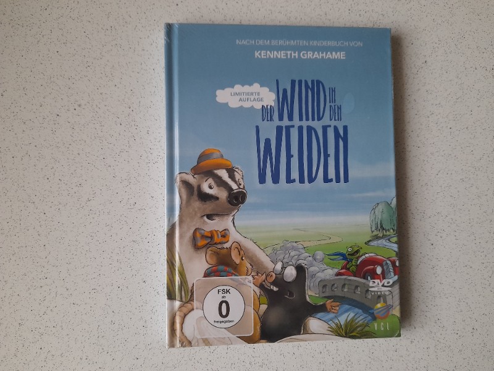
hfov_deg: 69.4
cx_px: 247
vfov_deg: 54.9
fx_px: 357
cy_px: 186
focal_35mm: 25
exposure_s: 1/50
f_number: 2
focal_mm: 4.6
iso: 400
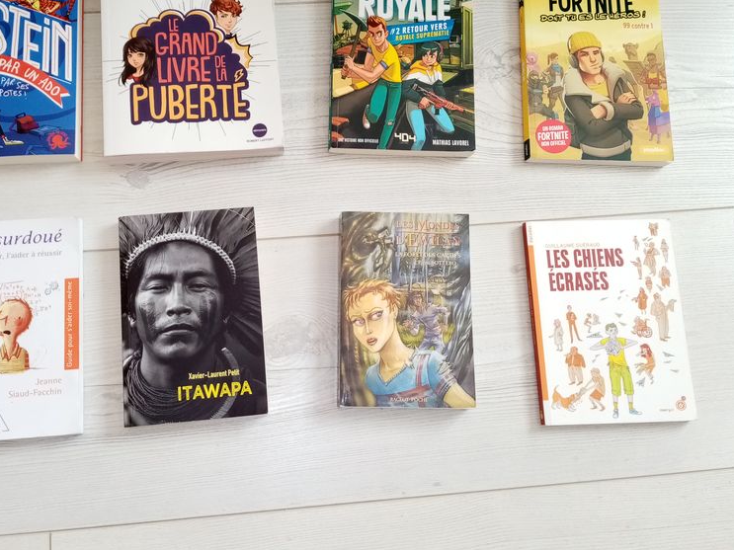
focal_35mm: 35
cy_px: 243
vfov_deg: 40.6
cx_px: 325
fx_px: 742
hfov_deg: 52.5
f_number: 1.8
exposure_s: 1/33.3
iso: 116
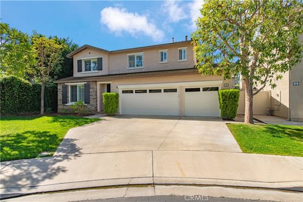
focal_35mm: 18
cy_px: 101
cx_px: 152
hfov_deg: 90.0
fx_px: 151
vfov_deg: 67.3
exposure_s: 1/400
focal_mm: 18
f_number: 7.1
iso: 100
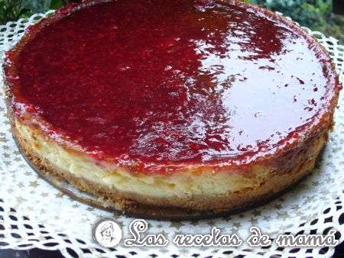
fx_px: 487
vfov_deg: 29.7
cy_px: 129
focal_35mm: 49
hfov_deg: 38.9
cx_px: 172
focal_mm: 8.1
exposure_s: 1/25
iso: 100
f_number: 3.6
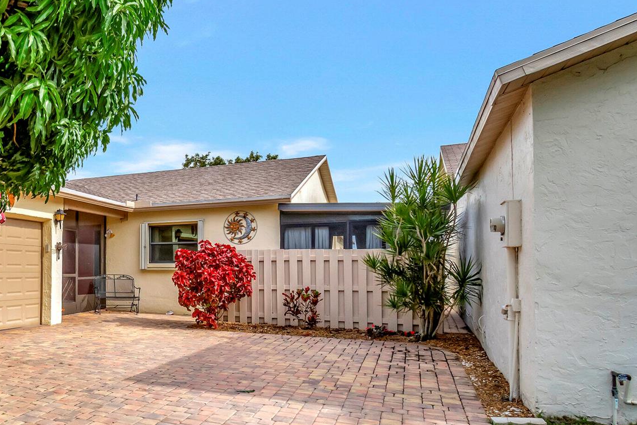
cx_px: 83
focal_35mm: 29
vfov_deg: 44.5
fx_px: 513
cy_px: 272
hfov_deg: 56.4
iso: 500
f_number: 8
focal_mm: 11
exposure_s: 1/1250
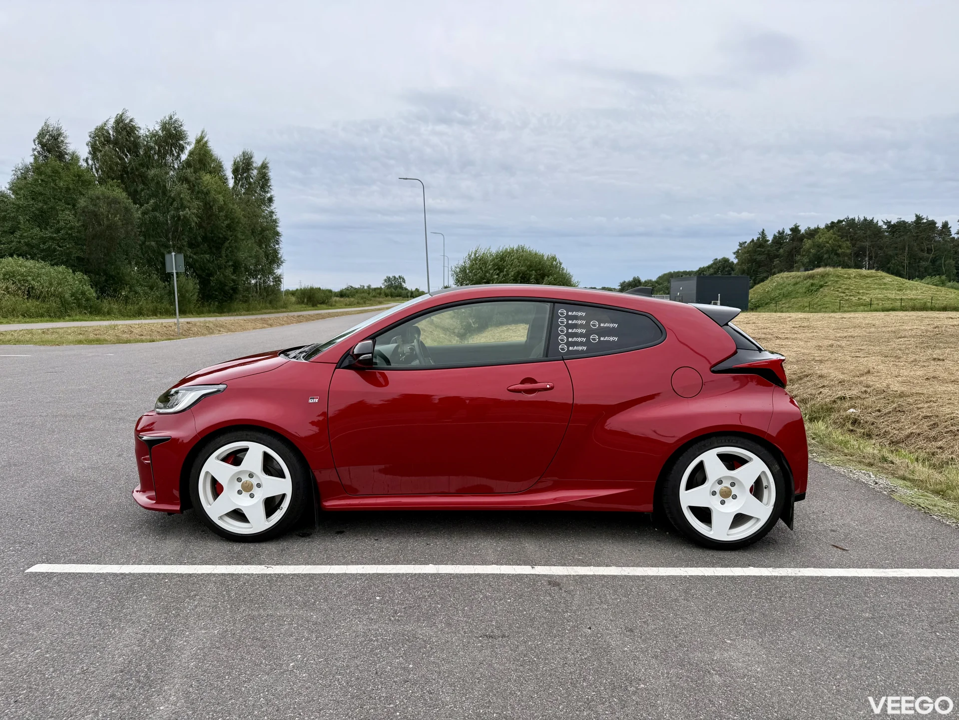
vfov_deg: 56.8
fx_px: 665
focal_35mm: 24
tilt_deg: -5.0
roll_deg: -0.5
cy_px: 360
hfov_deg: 71.6
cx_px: 480
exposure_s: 1/1091
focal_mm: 6.76
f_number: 1.78
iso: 80
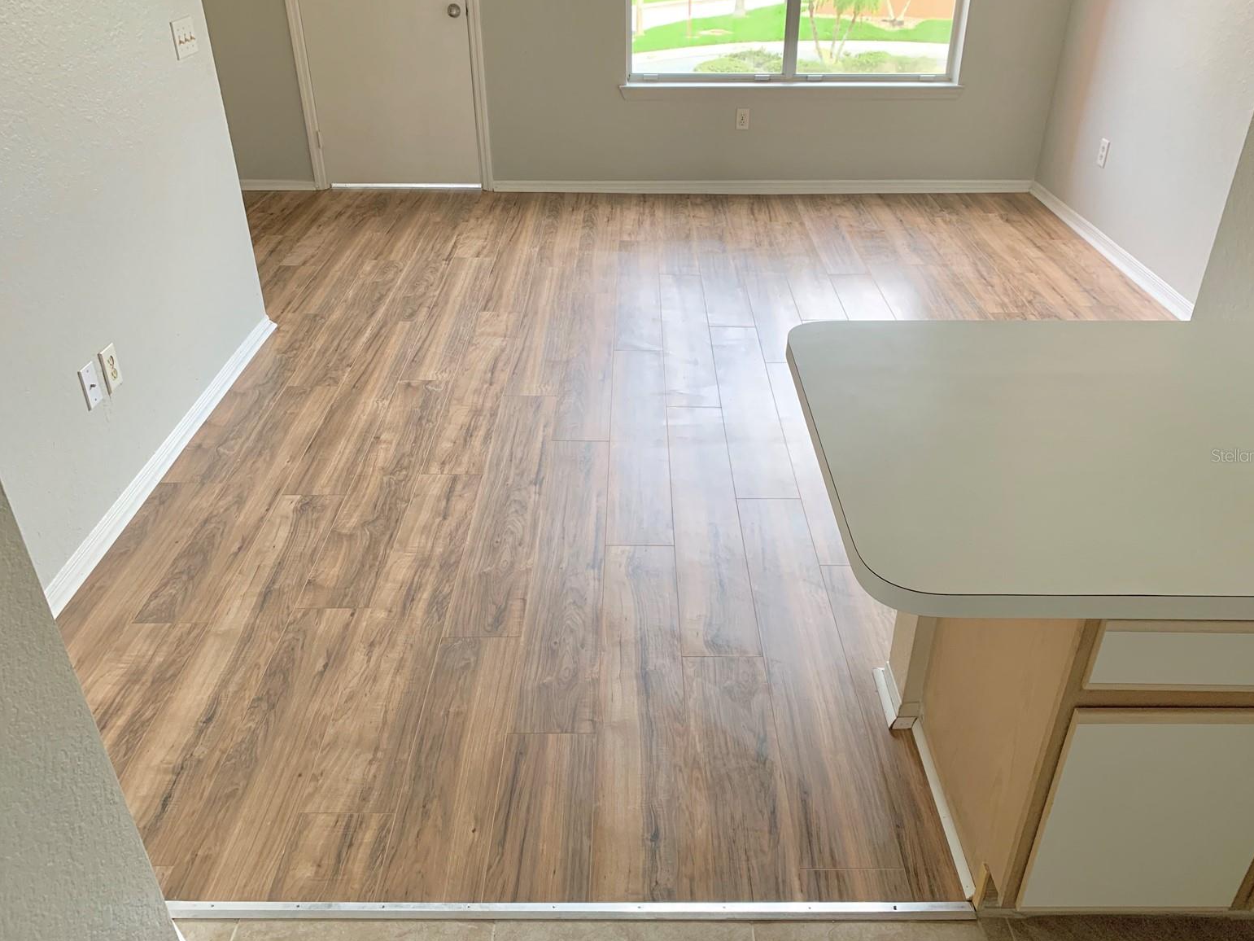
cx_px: 637
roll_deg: +1.3
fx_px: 978
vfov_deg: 51.4
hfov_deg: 65.3
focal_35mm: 27
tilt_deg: -29.9
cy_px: 455
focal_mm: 4.25
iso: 125
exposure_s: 1/60
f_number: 1.8
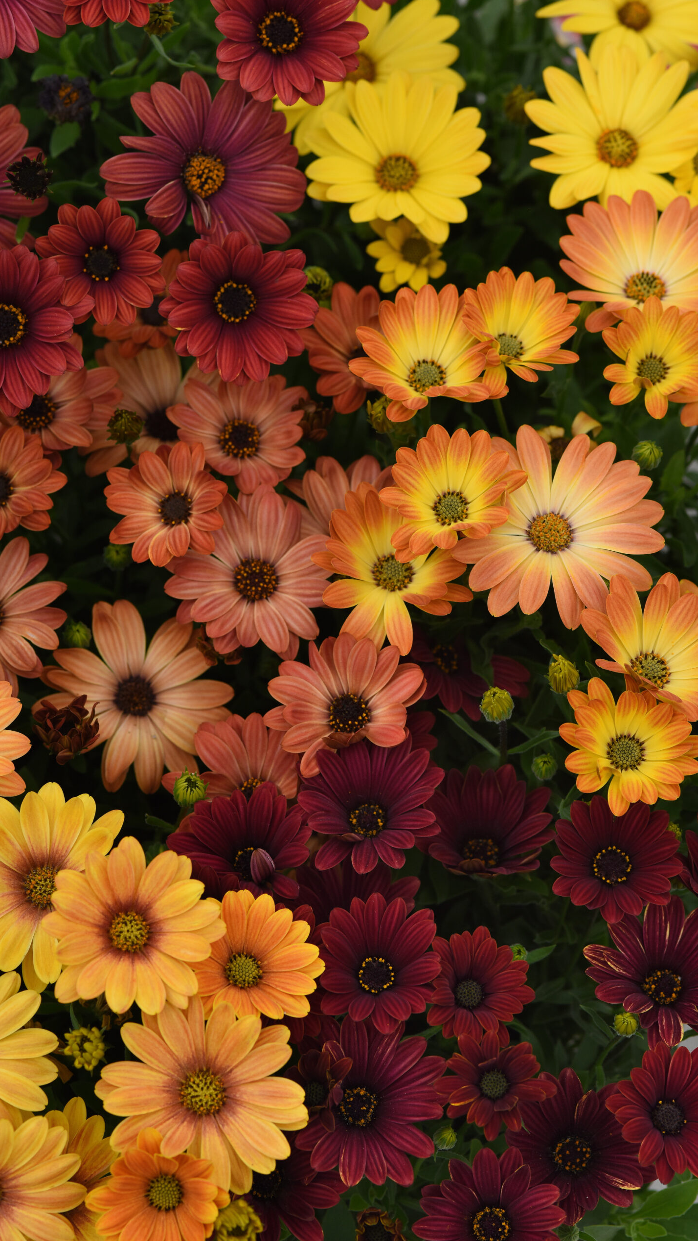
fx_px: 3652
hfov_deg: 10.9
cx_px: 295
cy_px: 619
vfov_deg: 19.3
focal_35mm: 111
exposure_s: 1/200
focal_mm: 105
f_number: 8
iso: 400
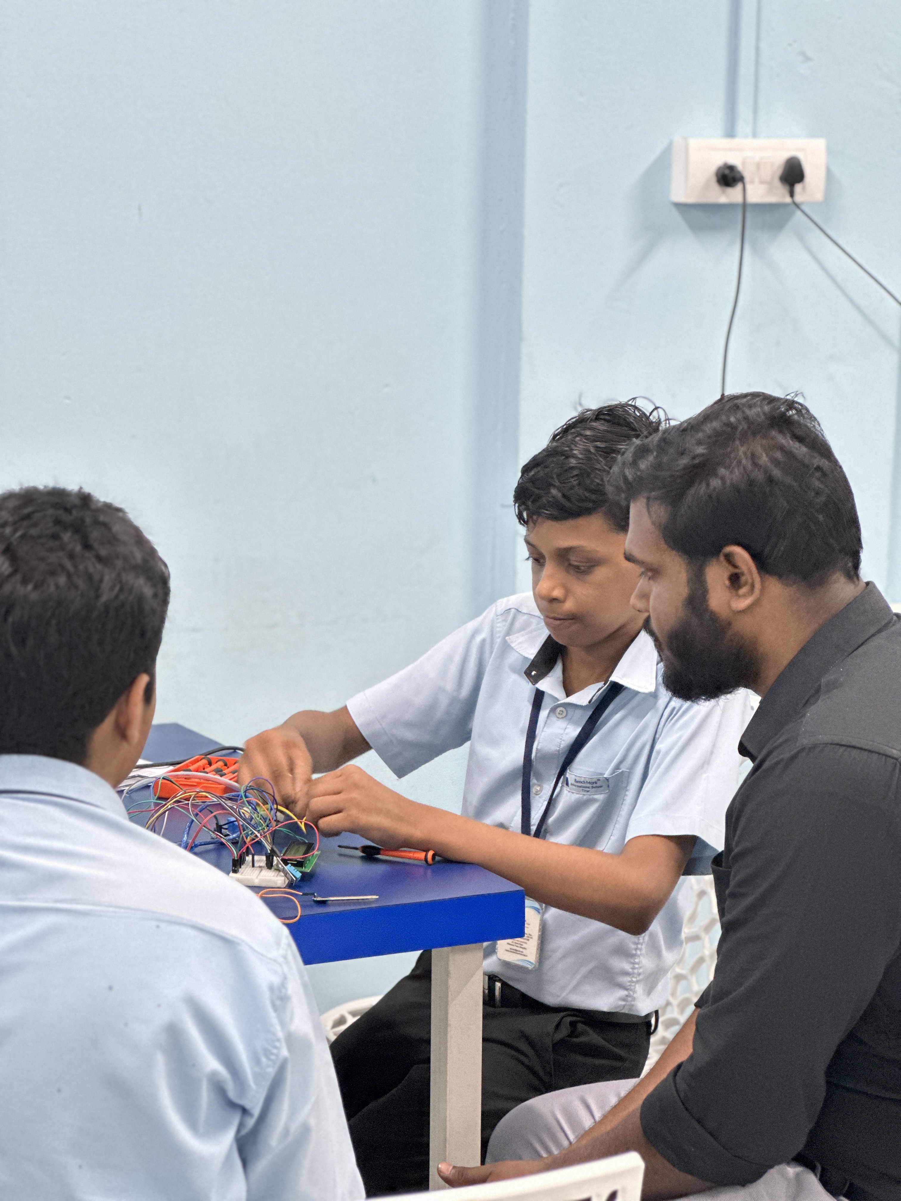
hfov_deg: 19.1
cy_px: 600
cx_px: 450
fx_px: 2672
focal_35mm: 77
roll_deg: -1.2
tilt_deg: -8.8
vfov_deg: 25.3
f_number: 2.8
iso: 320
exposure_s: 1/20
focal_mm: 9
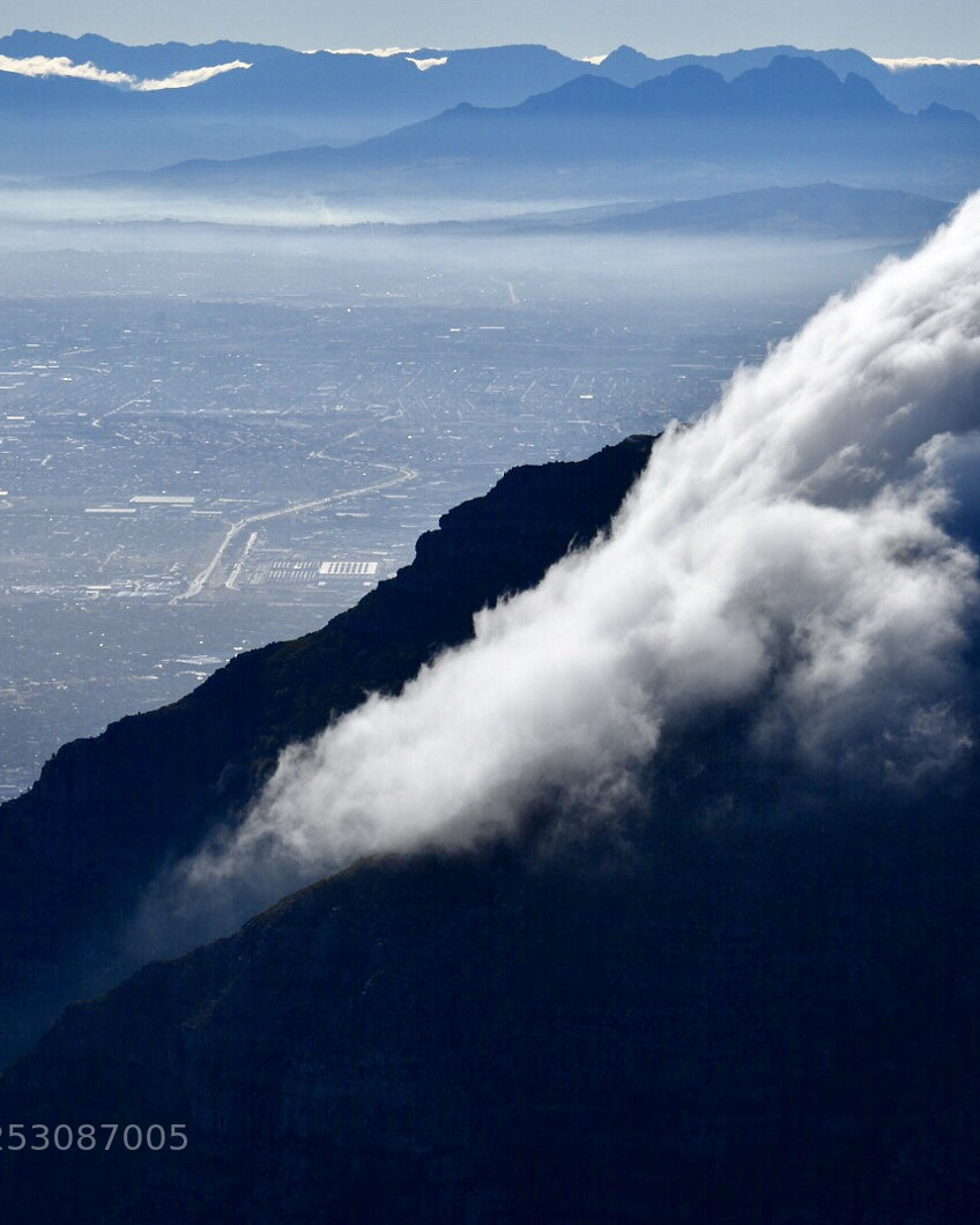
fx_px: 5547
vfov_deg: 12.6
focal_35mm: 153
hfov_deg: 10.1
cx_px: 508
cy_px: 612
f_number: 5
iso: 100
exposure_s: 1/4000
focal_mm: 72
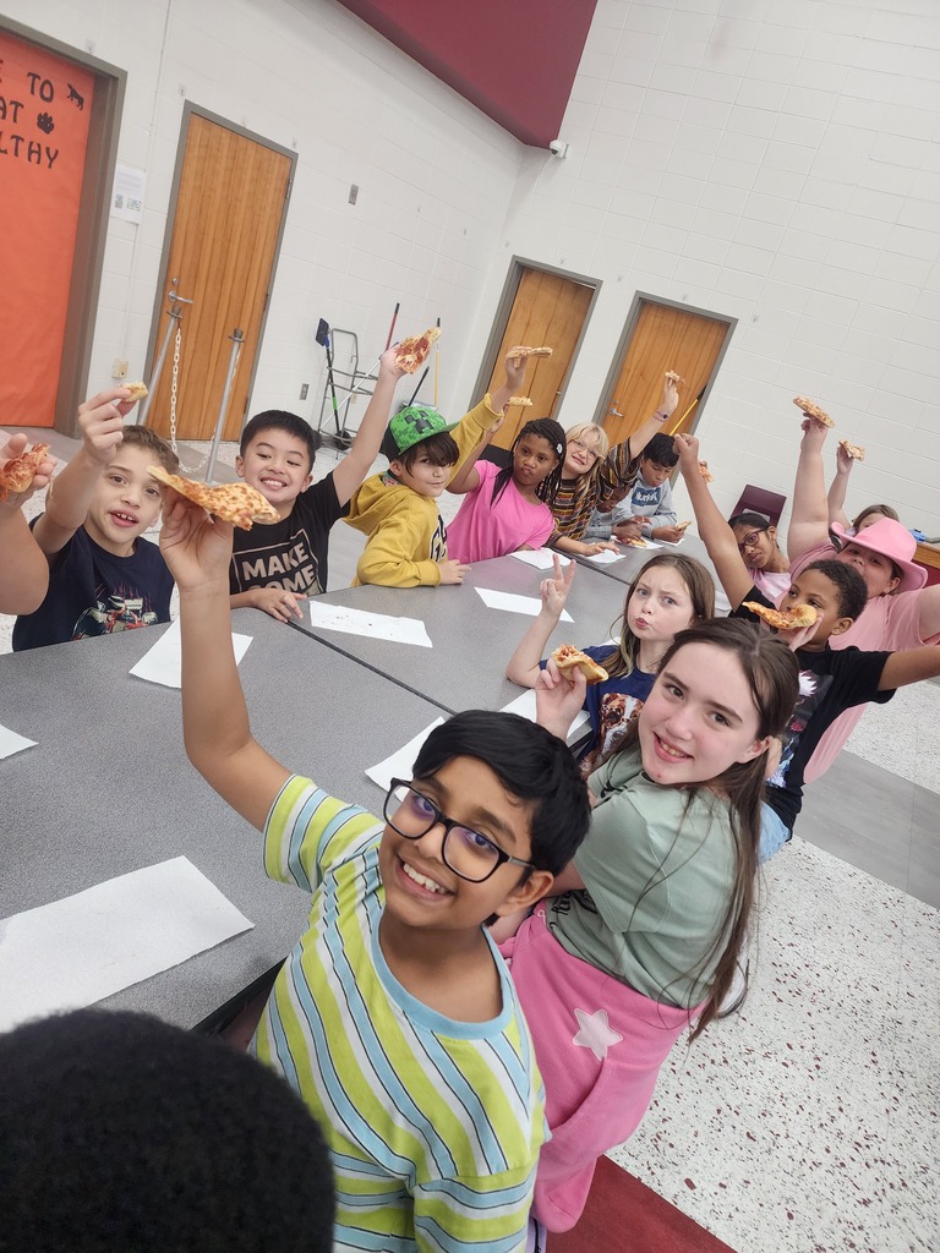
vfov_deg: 73.9
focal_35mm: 23
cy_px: 626
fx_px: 833
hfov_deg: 58.9
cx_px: 470
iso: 250
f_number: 1.8
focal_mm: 6.4
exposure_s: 1/120
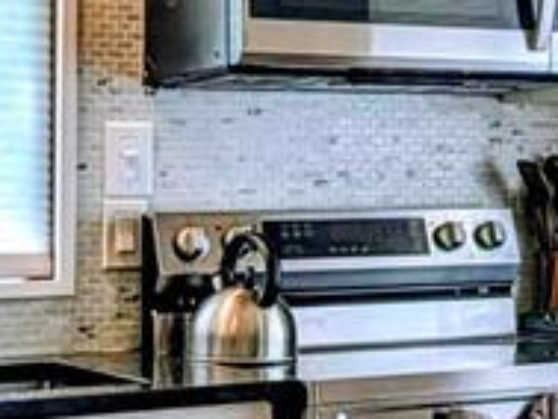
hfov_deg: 14.6
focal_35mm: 130
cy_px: 111
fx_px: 2097
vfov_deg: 11.4
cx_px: 707
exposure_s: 1/336
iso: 26
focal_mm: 6.9
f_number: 1.68
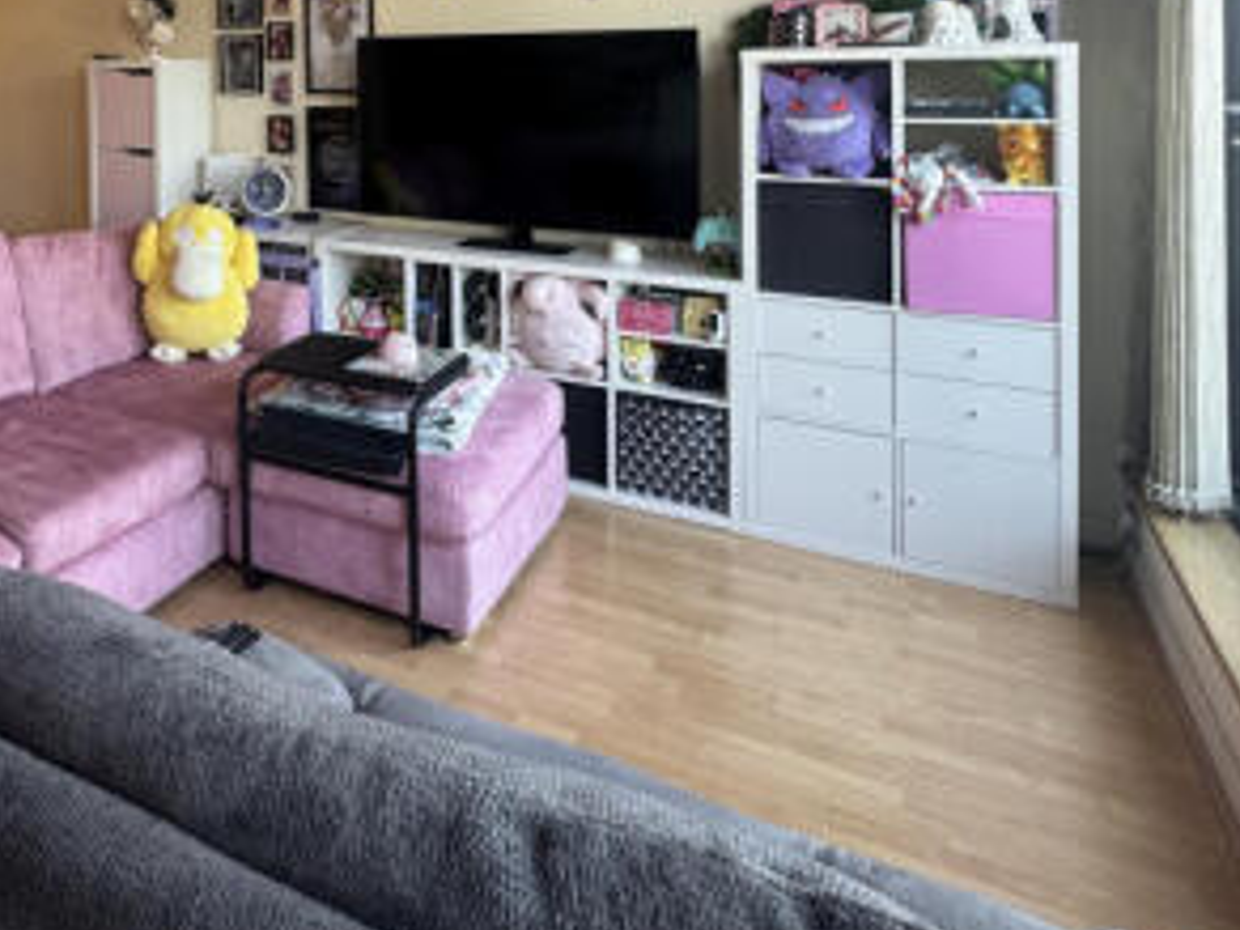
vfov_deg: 45.0
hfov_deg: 57.6
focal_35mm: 28
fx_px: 1003
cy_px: 87
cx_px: 210
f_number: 2.2
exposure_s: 1/99
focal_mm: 2.22
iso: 100
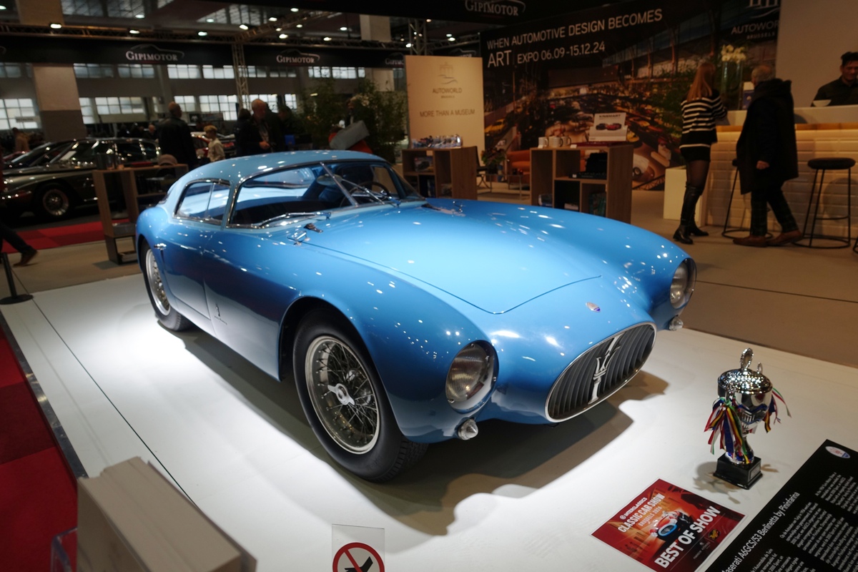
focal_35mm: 24
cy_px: 286
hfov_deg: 73.7
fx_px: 572
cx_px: 429
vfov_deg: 53.1
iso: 125
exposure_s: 1/80
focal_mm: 8.8
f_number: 4
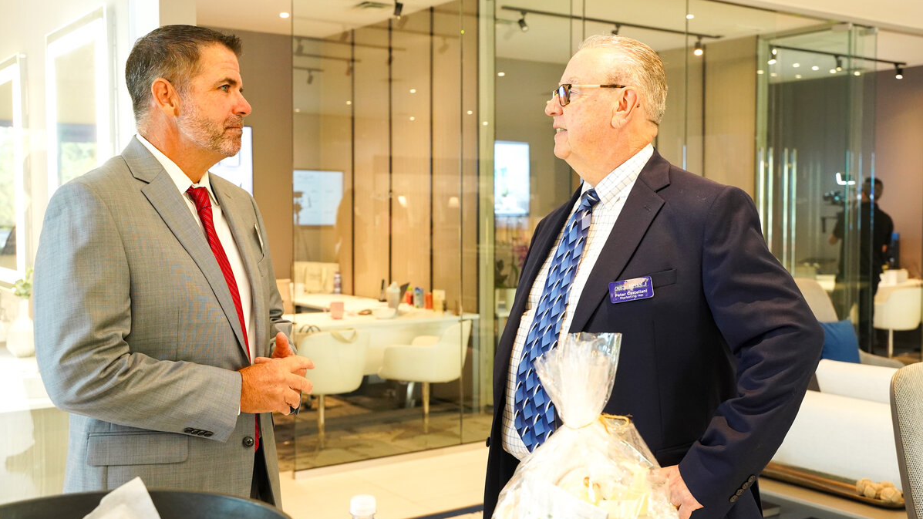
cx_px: 461
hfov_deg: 48.4
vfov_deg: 28.3
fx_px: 1028
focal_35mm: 42
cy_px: 258
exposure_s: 1/125
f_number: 5
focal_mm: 40
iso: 4000
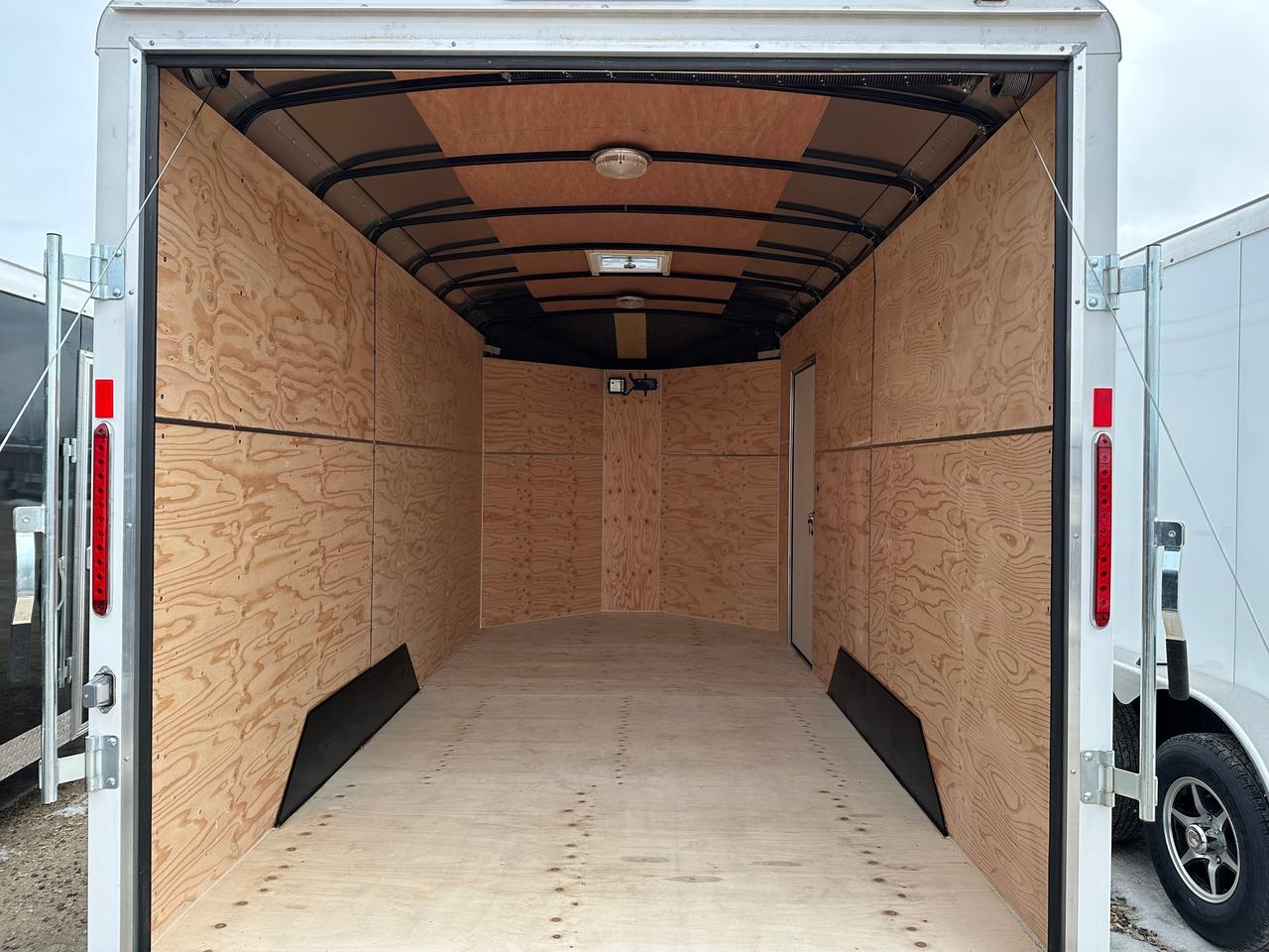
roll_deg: -0.6
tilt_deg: +0.1
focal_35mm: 24
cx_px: 634
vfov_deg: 56.8
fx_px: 880
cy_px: 476
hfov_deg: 71.6
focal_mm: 6.86
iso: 80
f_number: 1.78
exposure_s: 1/1721
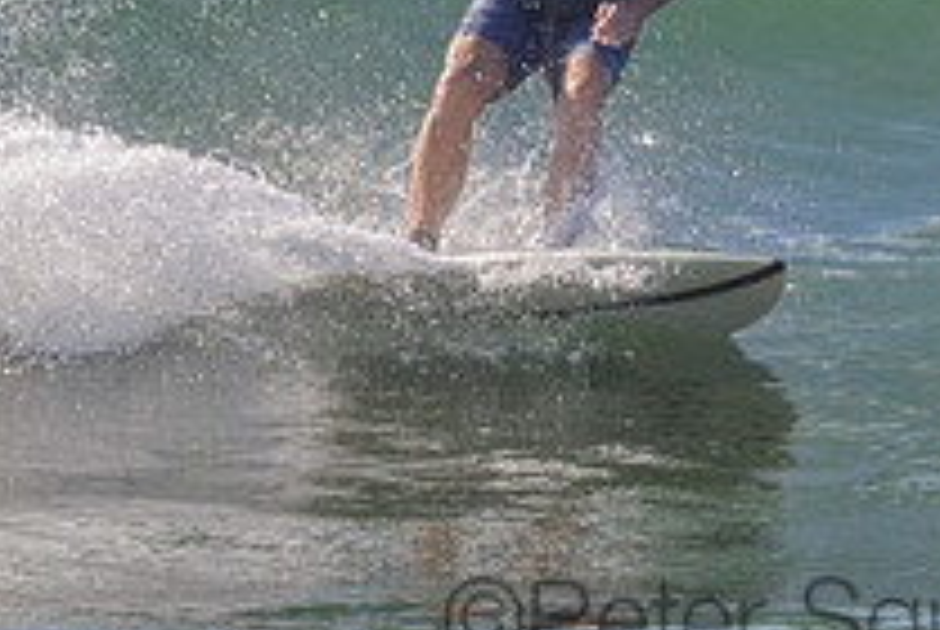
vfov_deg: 0.6
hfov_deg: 0.9
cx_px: 792
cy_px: -128
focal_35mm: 2215
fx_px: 57917
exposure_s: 1/2000
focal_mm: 800
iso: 900
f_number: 11
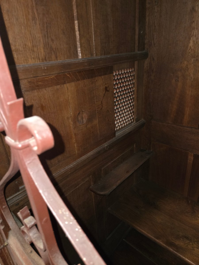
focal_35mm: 23
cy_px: 132
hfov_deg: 58.9
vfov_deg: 73.9
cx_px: 100
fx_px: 176
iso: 4000
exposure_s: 1/12
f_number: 1.8
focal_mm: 5.4
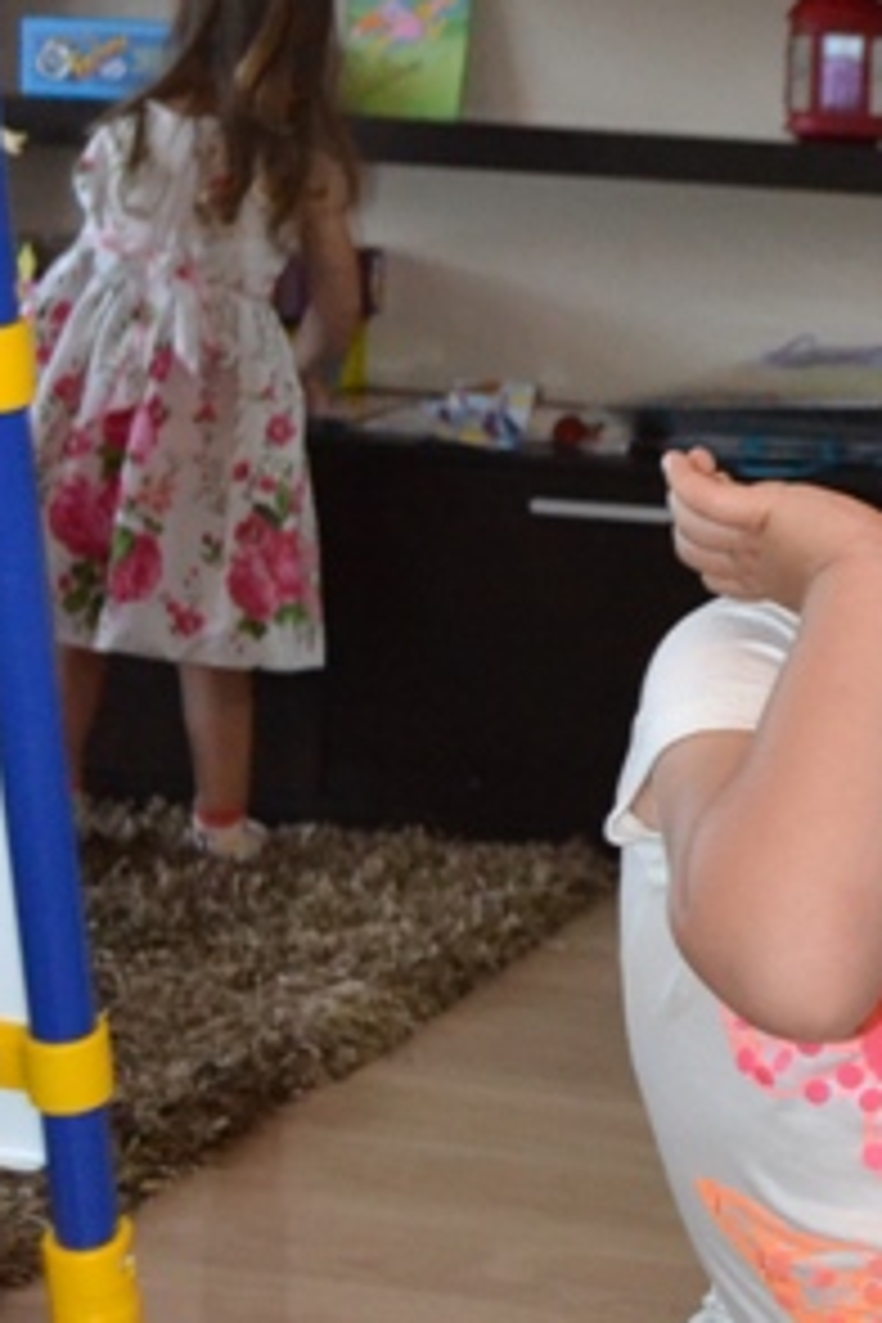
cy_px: 747
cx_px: 1134
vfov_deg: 21.7
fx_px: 3454
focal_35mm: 94
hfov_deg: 14.0
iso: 3200
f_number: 4
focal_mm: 24
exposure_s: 1/60
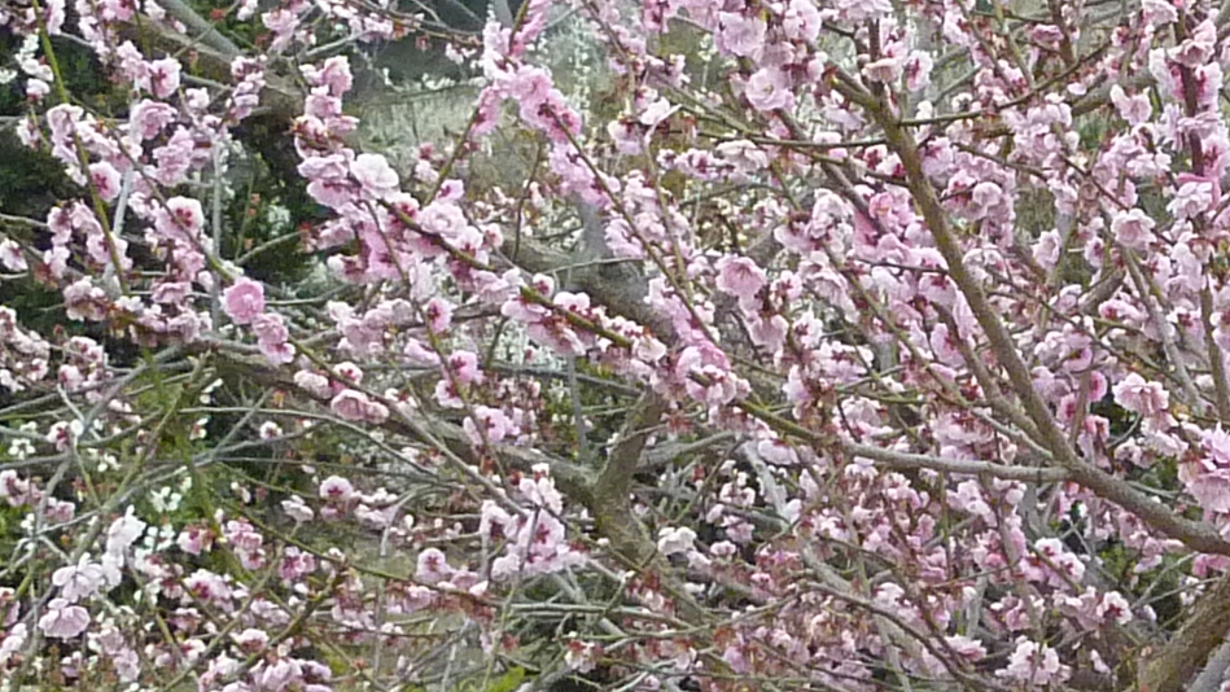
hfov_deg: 12.7
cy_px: 345
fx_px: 5447
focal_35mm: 167
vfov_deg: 7.3
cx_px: 1253
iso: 320
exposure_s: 1/250
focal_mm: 6.5
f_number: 3.6
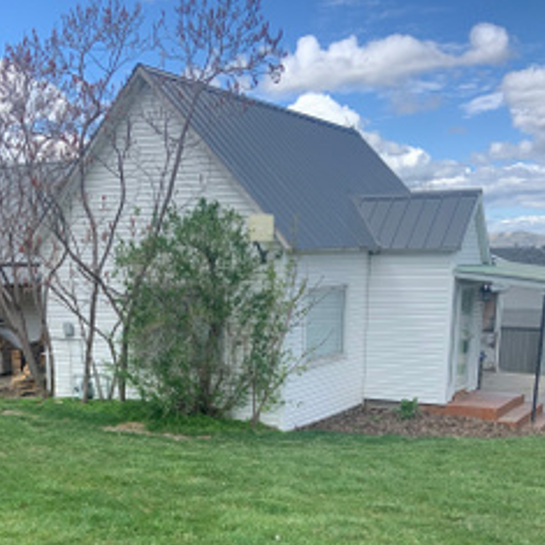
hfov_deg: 35.8
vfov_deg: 34.4
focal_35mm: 47
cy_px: 471
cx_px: 192
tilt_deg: -14.4
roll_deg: +1.3
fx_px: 837
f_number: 1.8
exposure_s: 1/1136
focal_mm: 4.25
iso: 25
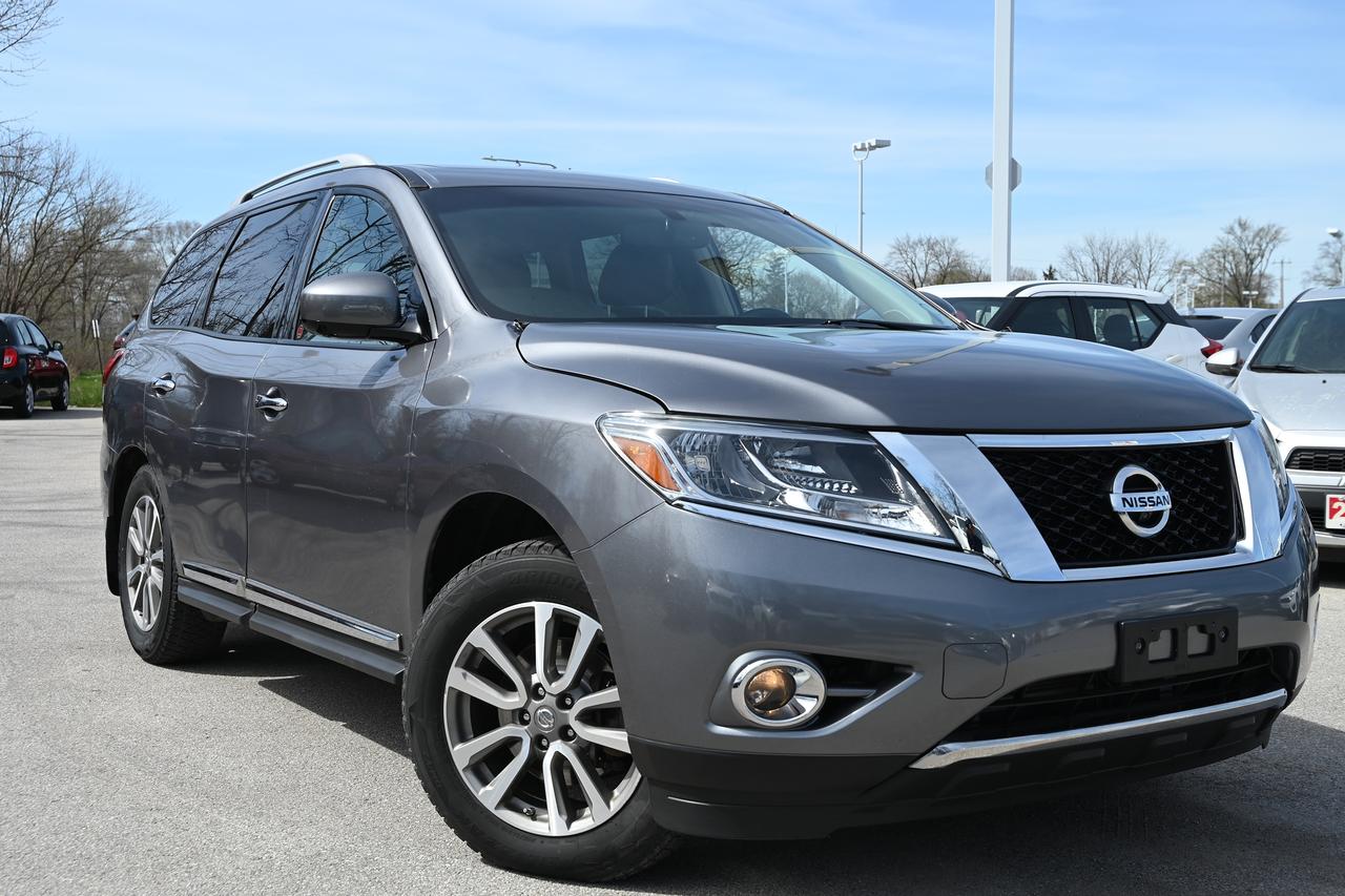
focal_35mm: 42
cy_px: 448
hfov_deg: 46.4
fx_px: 1569
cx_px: 672
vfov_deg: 31.9
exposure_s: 1/320
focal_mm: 42
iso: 100
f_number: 6.3
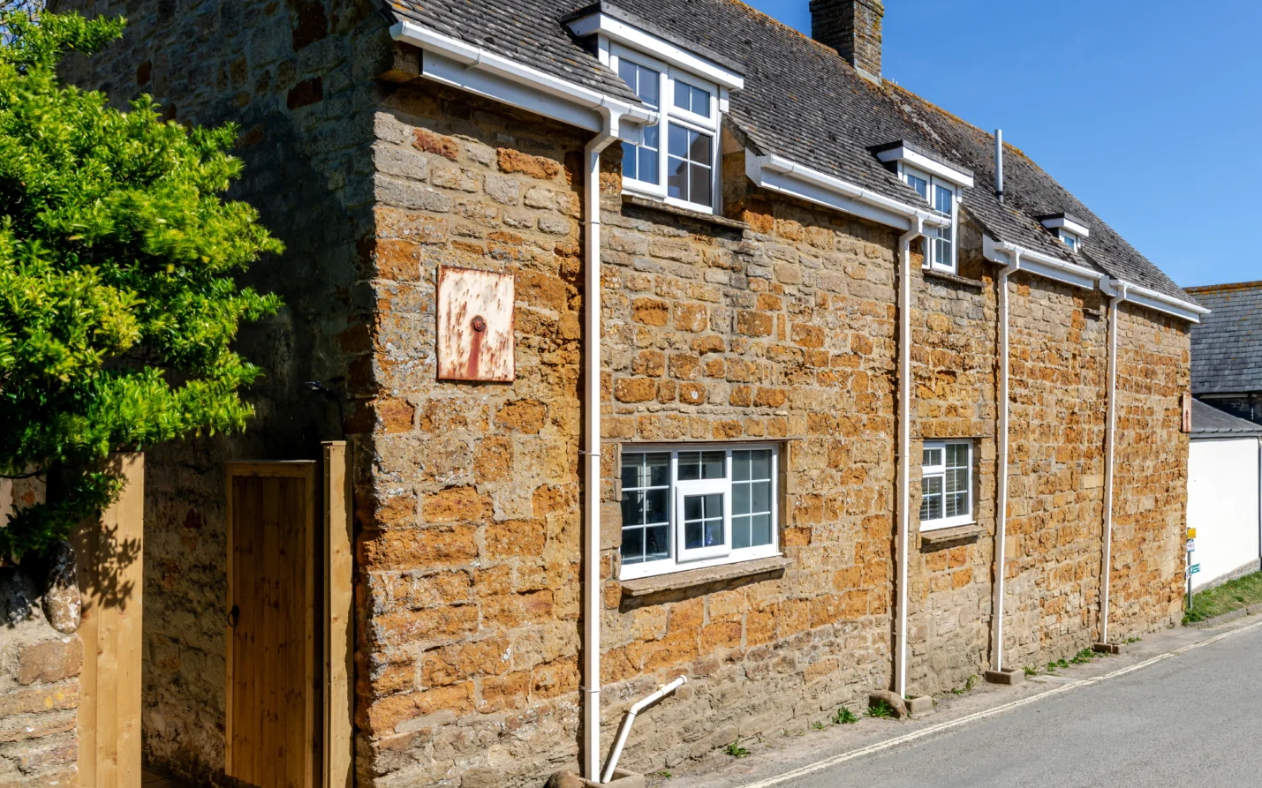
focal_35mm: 28
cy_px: 402
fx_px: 963
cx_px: 768
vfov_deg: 44.5
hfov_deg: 65.7
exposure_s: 1/400
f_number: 9
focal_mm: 22
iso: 80
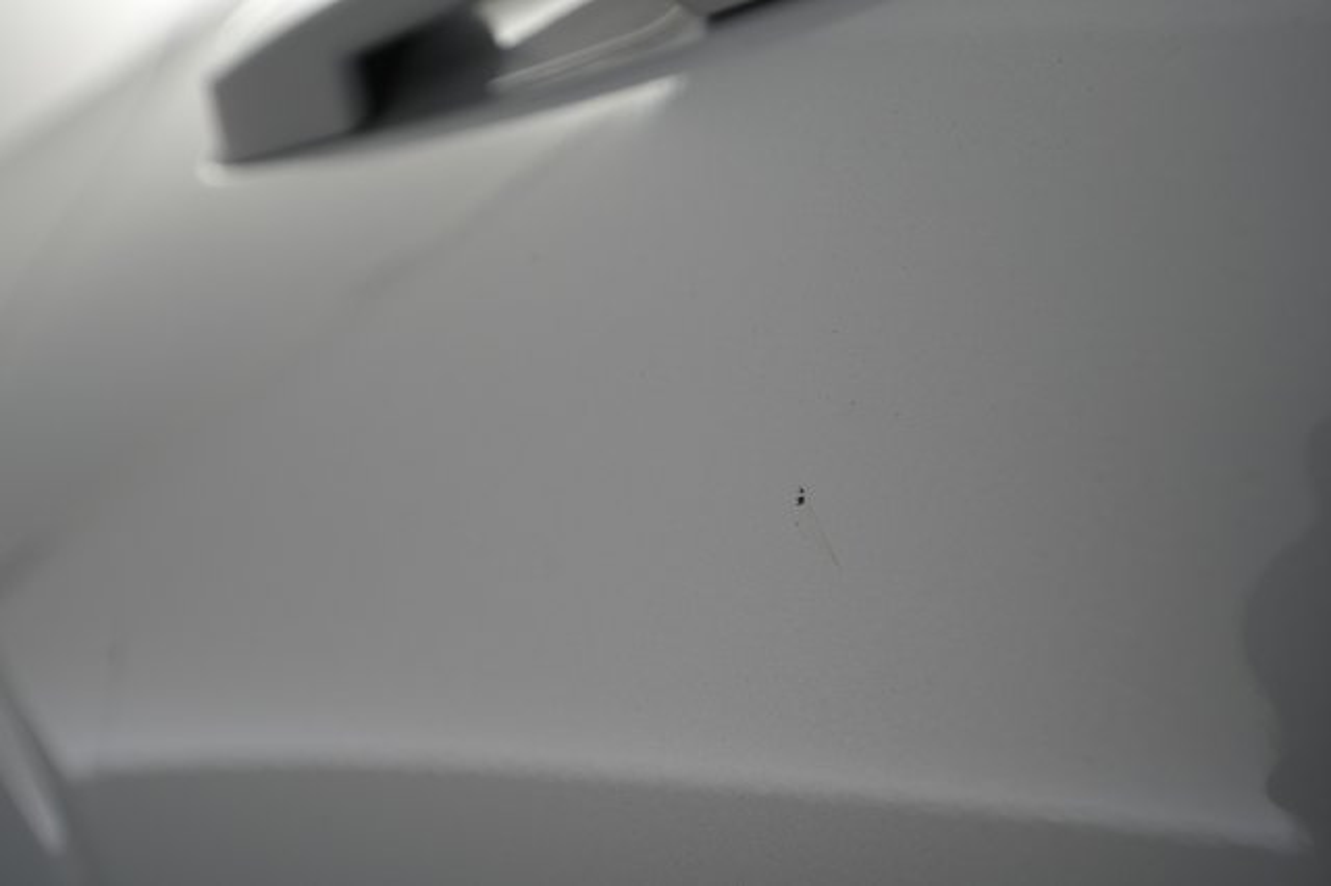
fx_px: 1035
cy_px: 443
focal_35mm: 28
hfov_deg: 65.5
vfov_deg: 46.4
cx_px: 666
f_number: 4.5
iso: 800
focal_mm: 28
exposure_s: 1/100
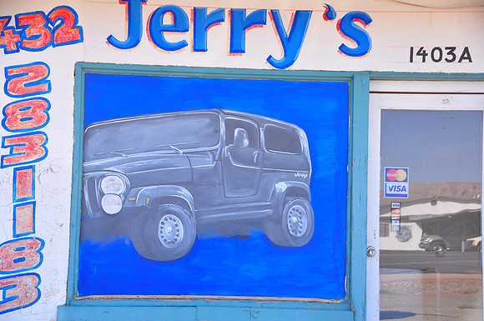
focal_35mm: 78
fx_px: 1047
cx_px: 242
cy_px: 160
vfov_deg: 17.4
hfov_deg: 26.0
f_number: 6.3
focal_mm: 52
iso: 200
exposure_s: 1/200
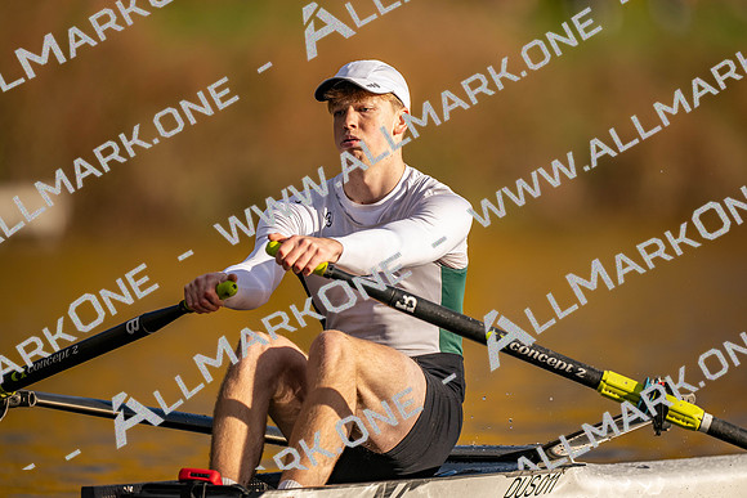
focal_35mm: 600
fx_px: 12452
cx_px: 374
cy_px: 249
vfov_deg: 2.3
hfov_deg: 3.4
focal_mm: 600
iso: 220
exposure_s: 1/2500
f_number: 4
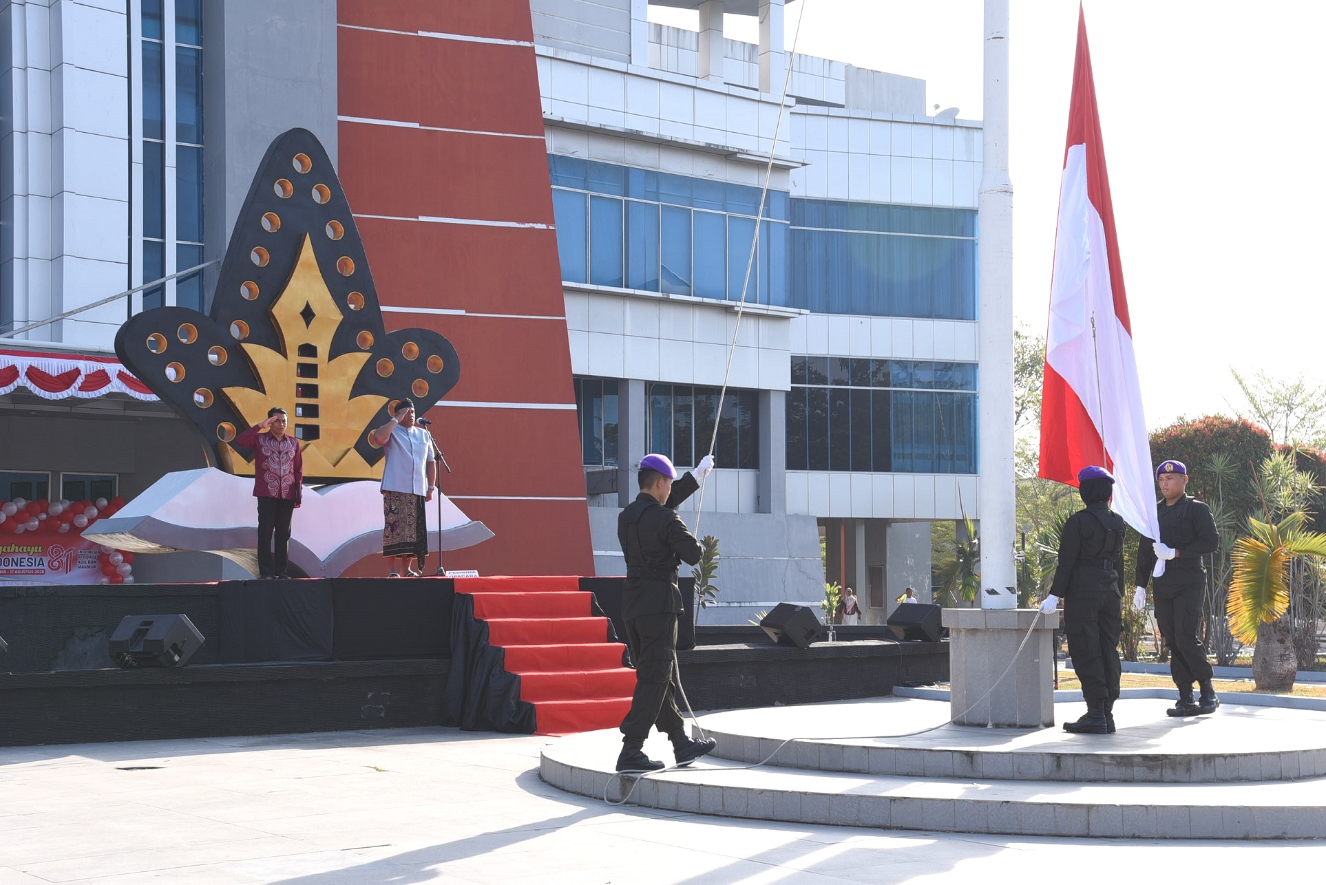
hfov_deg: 39.6
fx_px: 1842
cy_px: 442
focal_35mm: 50
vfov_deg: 27.0
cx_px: 663
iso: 180
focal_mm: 50
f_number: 7.1
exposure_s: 1/200
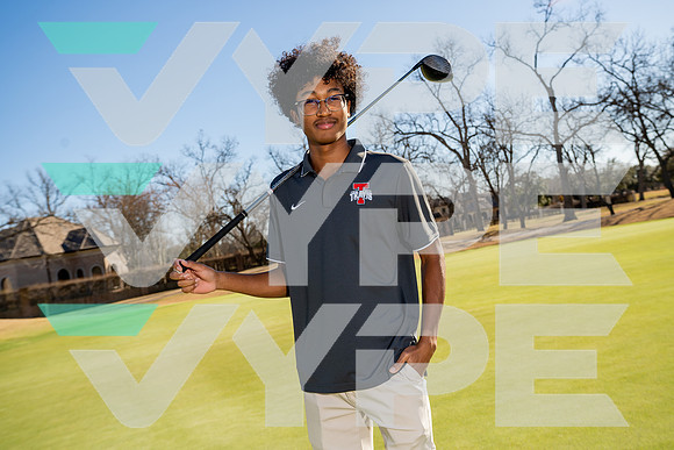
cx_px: 337
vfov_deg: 35.1
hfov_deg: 50.7
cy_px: 225
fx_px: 712
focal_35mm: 38
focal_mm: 38
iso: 100
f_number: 5.6
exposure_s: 1/250
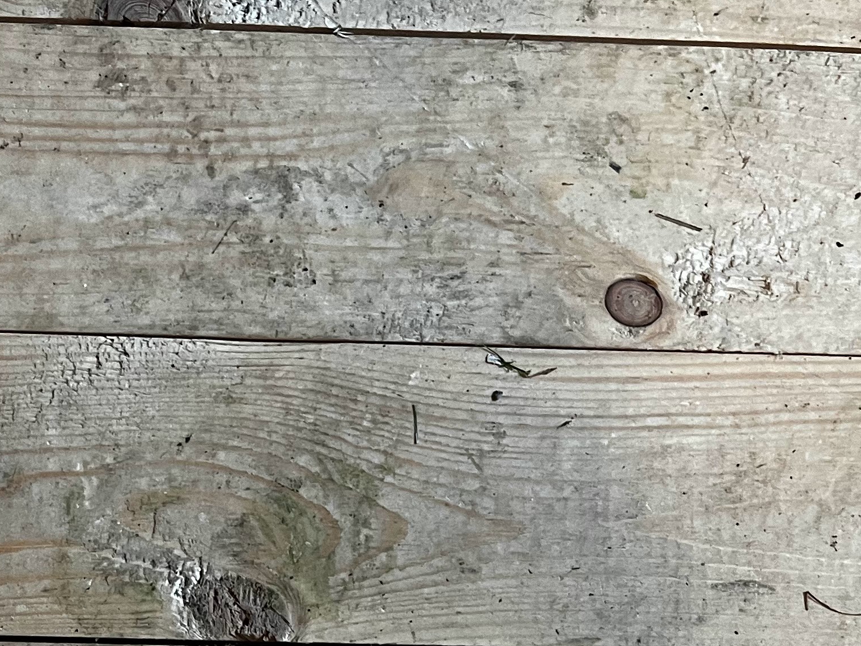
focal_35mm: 69
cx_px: -14
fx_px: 1716
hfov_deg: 26.6
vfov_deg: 20.1
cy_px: 765
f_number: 1.6
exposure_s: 1/50
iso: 200
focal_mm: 5.1
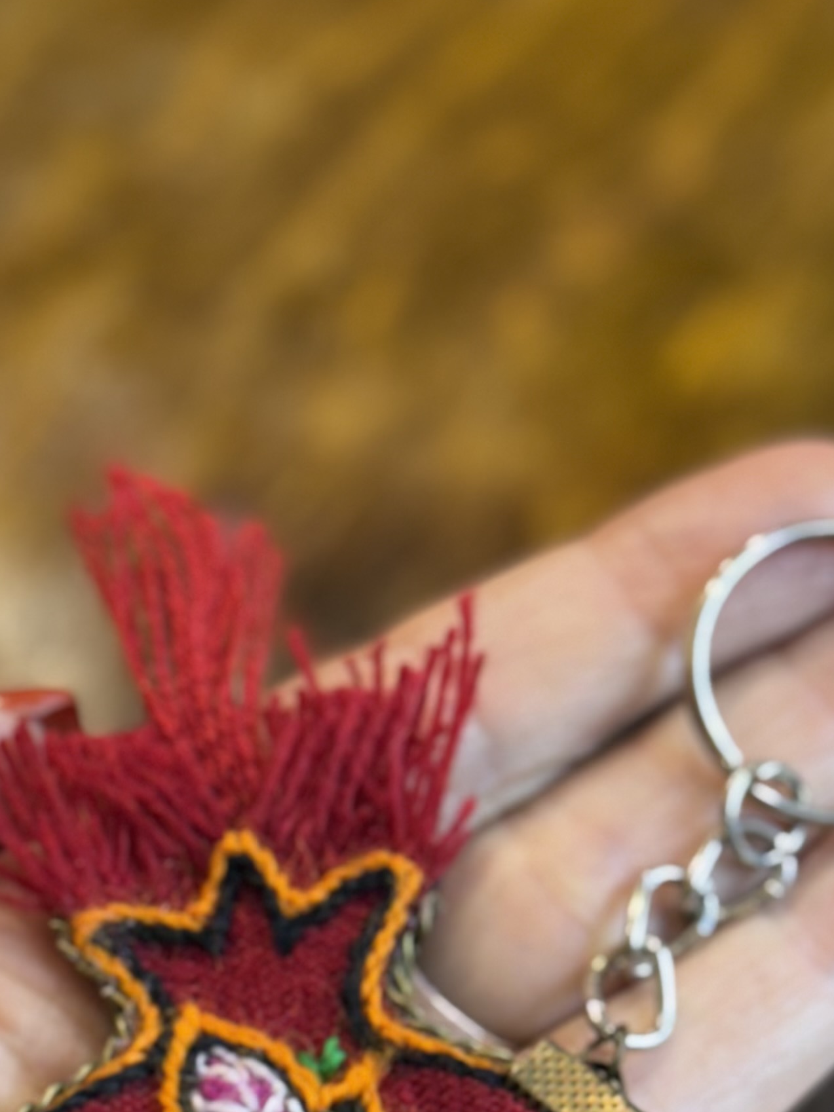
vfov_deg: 17.2
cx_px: 241
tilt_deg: -52.5
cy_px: 788
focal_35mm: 114
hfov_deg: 13.0
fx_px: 3663
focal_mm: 6.76
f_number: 1.78
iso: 125
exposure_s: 1/100
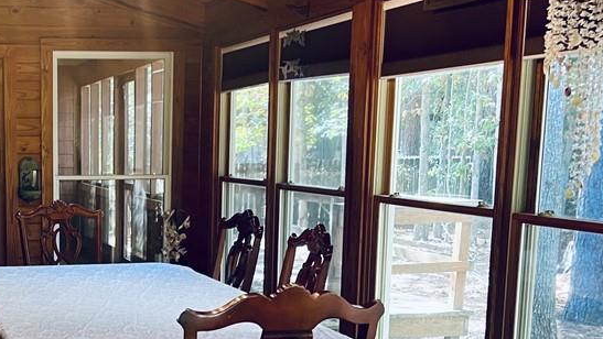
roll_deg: +0.5
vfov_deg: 22.3
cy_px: 287
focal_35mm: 53
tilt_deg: -9.3
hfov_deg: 37.0
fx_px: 848
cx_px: 74
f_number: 1.6
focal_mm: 5.1
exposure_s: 1/60
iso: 160
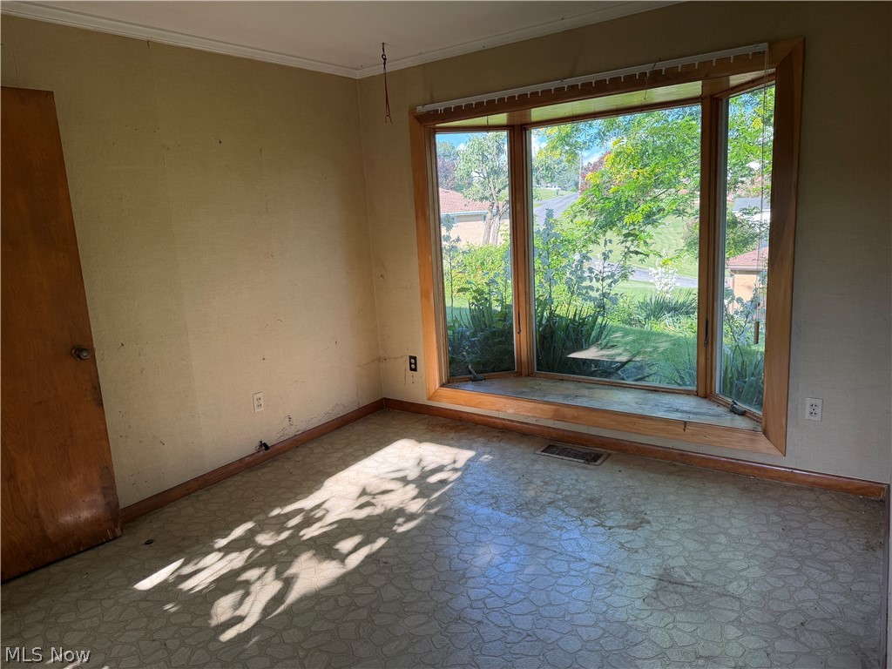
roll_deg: +2.9
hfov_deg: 71.6
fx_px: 618
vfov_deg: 56.8
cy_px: 334
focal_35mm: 24
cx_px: 446
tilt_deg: -11.0
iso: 80
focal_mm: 6.76
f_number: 1.78
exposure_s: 1/249
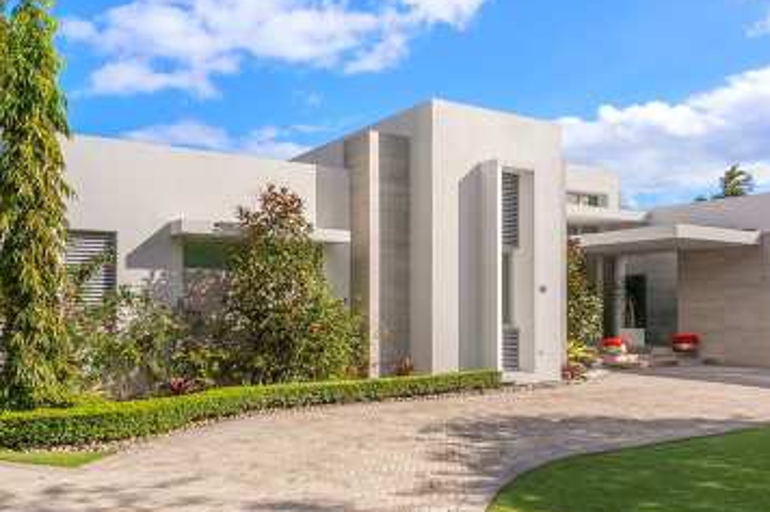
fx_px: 577
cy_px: 322
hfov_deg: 65.1
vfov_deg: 47.4
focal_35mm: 27
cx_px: 240
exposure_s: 1/400
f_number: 8
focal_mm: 12
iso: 200
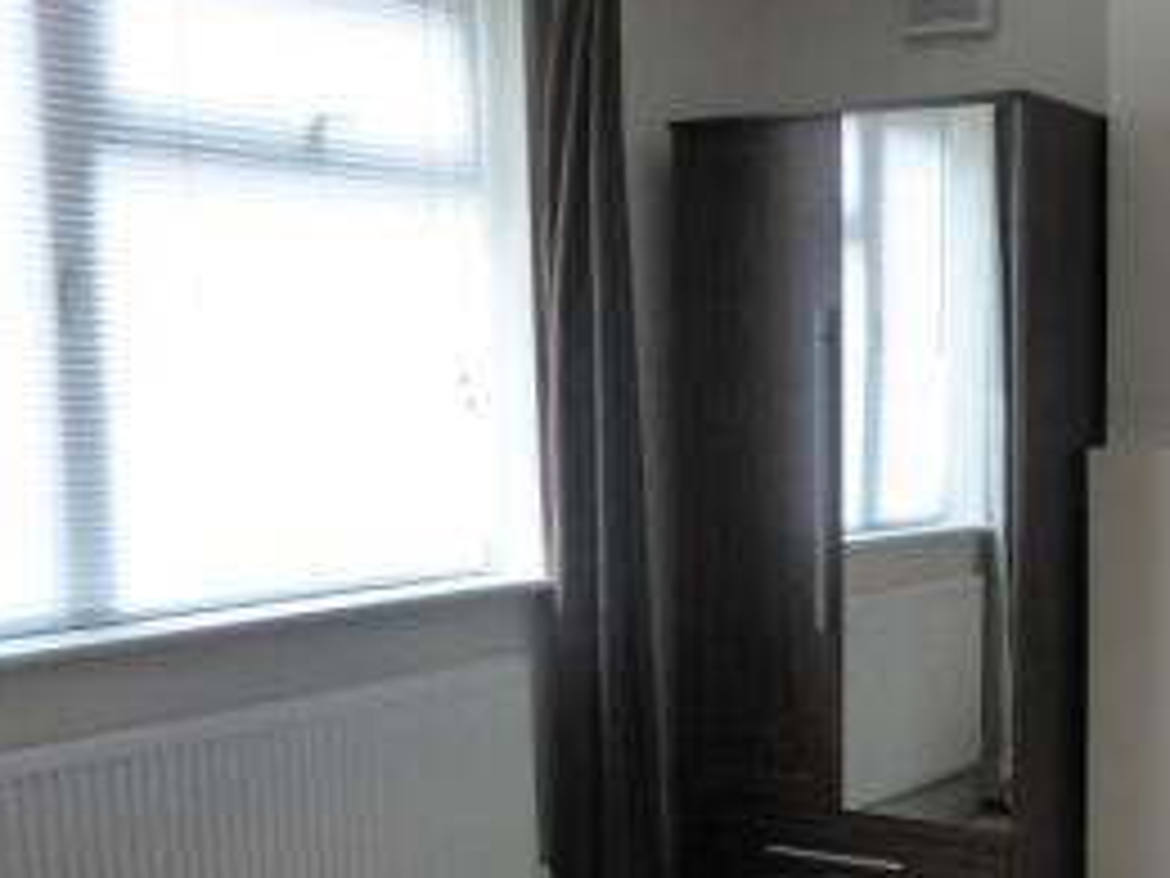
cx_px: 866
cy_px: 646
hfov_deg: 33.7
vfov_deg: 25.8
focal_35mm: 56
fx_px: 1893
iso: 400
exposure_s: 1/50
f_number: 3.3
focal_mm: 4.3
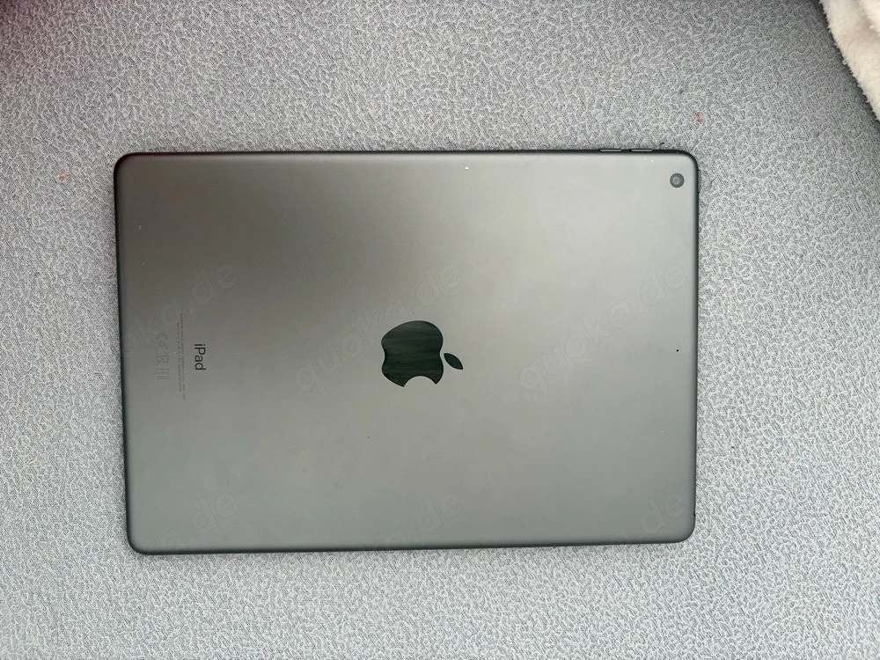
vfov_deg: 53.1
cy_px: 330
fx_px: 661
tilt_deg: -85.3
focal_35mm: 26
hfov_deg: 67.3
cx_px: 440
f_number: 1.6
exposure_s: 1/122
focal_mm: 5.96
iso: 125
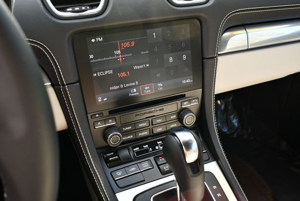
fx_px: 300
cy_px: 100
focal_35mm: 36
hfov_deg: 53.1
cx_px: 150
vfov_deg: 36.9
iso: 400
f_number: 4
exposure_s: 1/250
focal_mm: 18
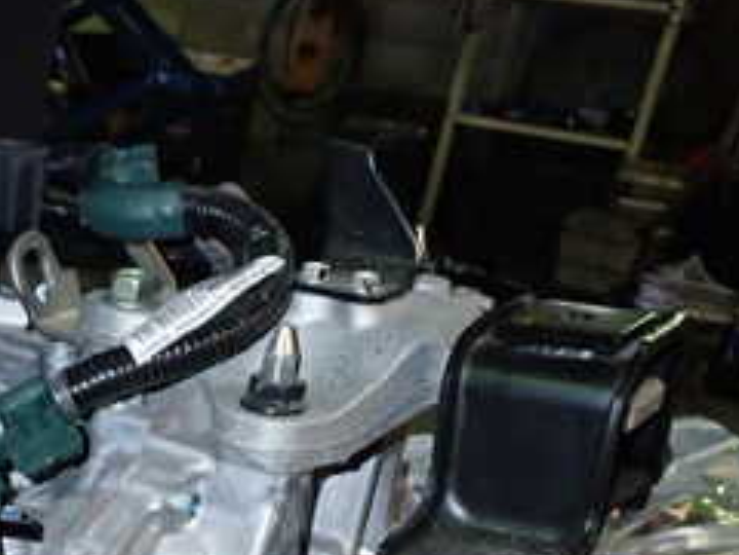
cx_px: -92
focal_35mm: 75
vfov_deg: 18.5
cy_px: 678
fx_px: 1601
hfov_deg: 24.1
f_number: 6.3
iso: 500
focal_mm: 5.4
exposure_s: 1/30
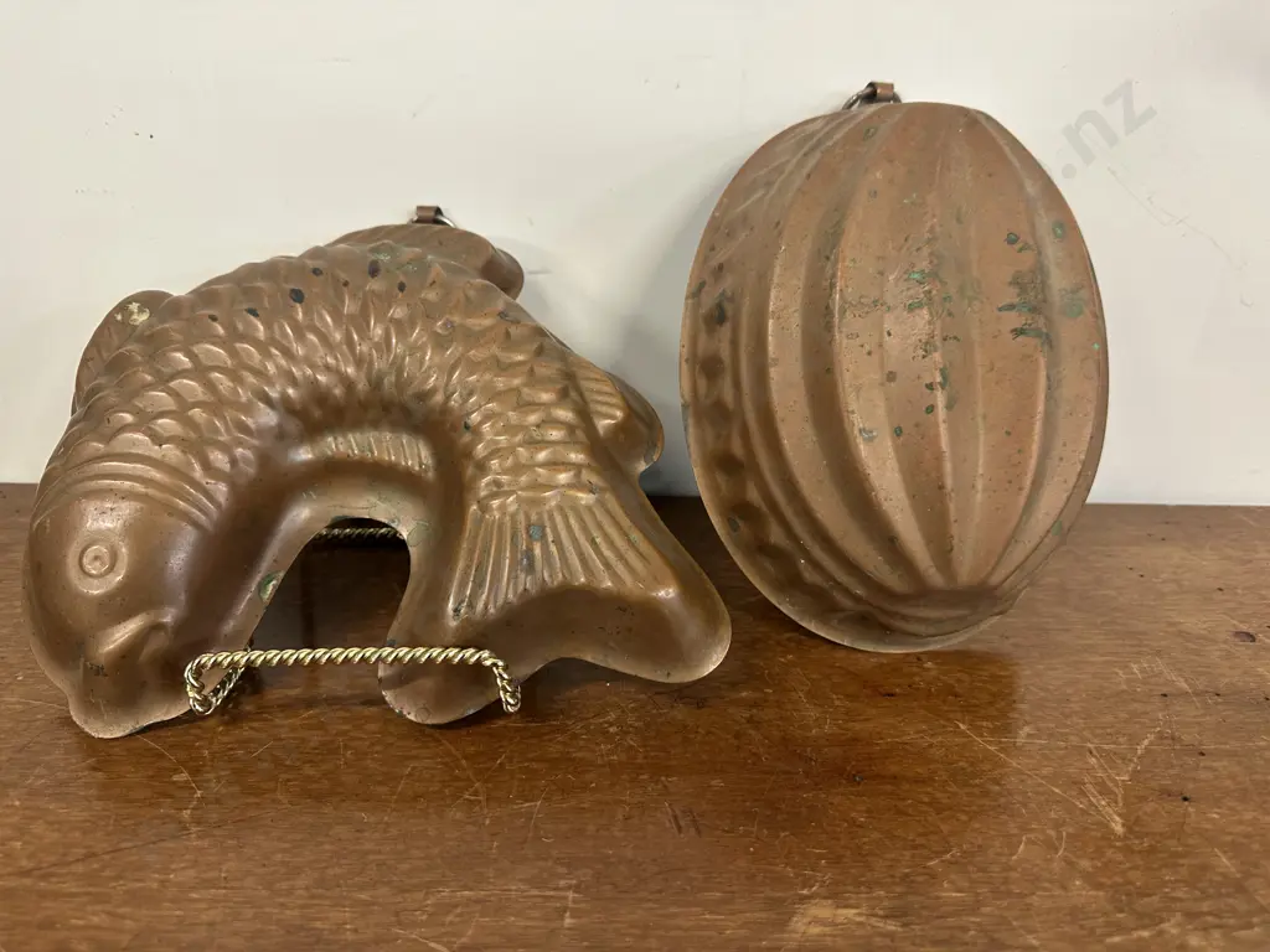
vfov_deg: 56.8
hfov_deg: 71.6
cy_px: 476
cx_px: 635
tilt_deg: -27.0
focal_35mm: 24
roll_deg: -2.0
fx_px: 881
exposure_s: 1/50
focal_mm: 6.86
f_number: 1.78
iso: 200
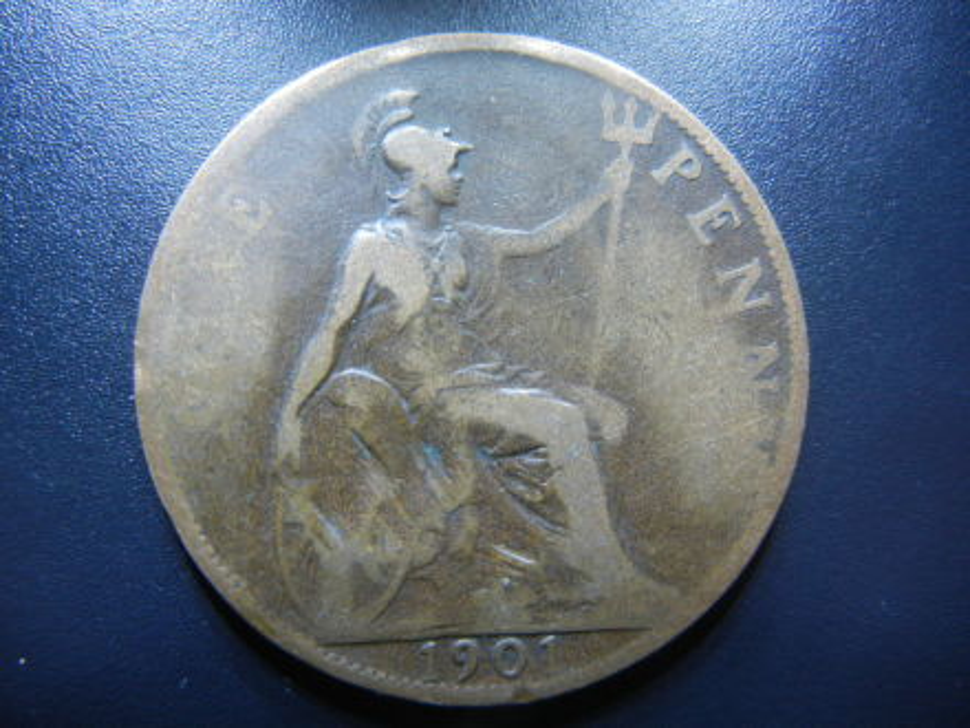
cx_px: 485
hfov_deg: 60.0
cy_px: 364
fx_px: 841
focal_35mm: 30
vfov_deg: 46.8
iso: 160
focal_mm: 5.4
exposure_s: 1/42.3
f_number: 3.5
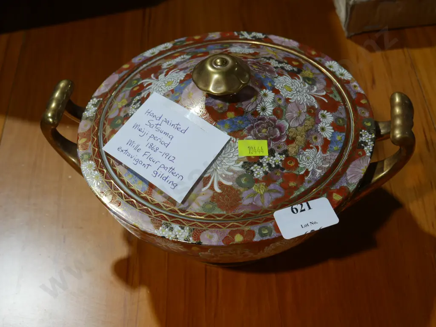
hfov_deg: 34.3
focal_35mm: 56
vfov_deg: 26.1
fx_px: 705
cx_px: 218
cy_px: 164
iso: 250
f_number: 5.3
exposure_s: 1/60
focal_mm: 28
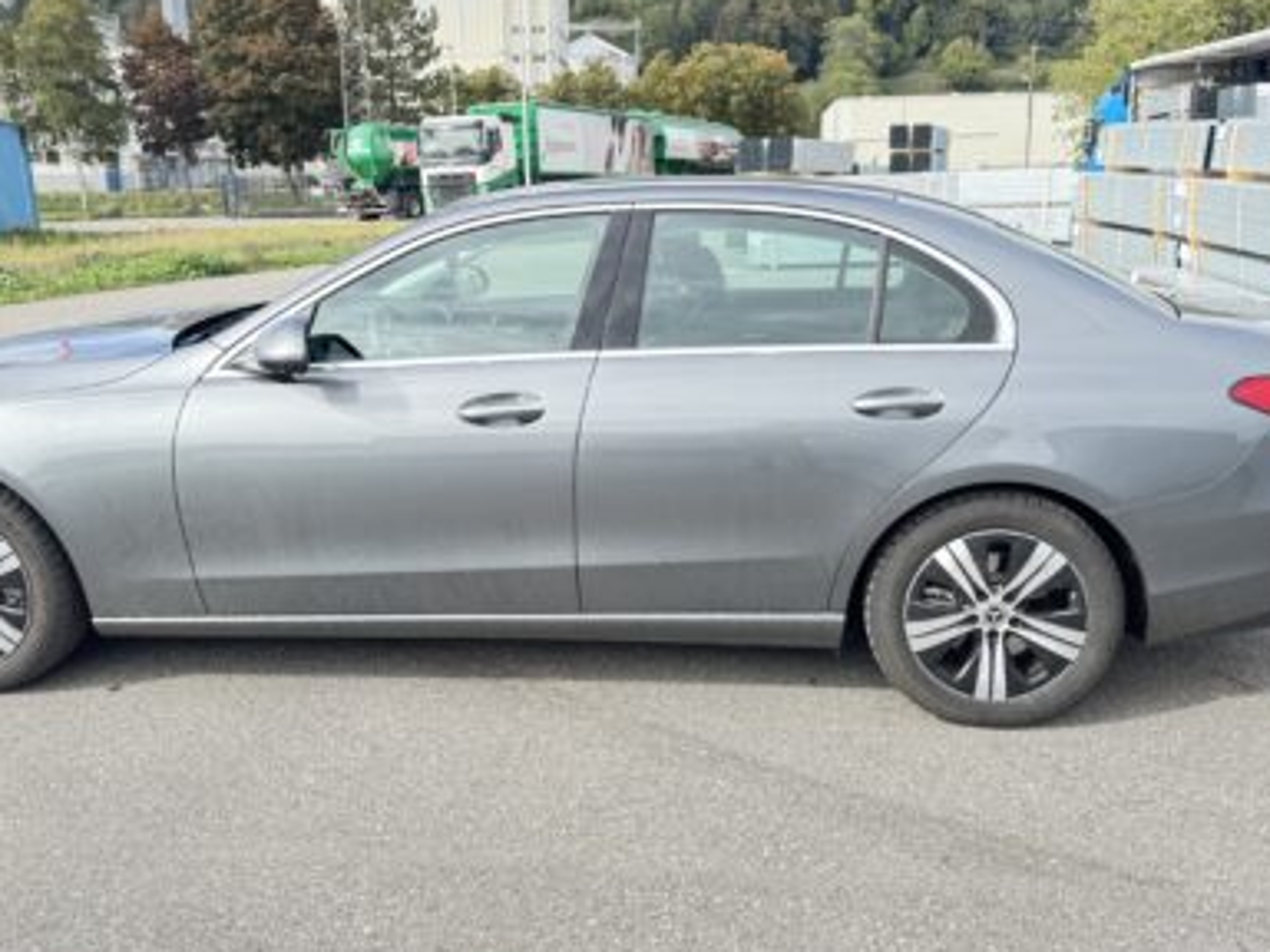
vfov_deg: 54.9
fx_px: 917
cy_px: 486
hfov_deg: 69.4
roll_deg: +1.9
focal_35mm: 25
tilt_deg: -10.6
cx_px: 655
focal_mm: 6.76
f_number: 1.78
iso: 80
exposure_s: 1/723
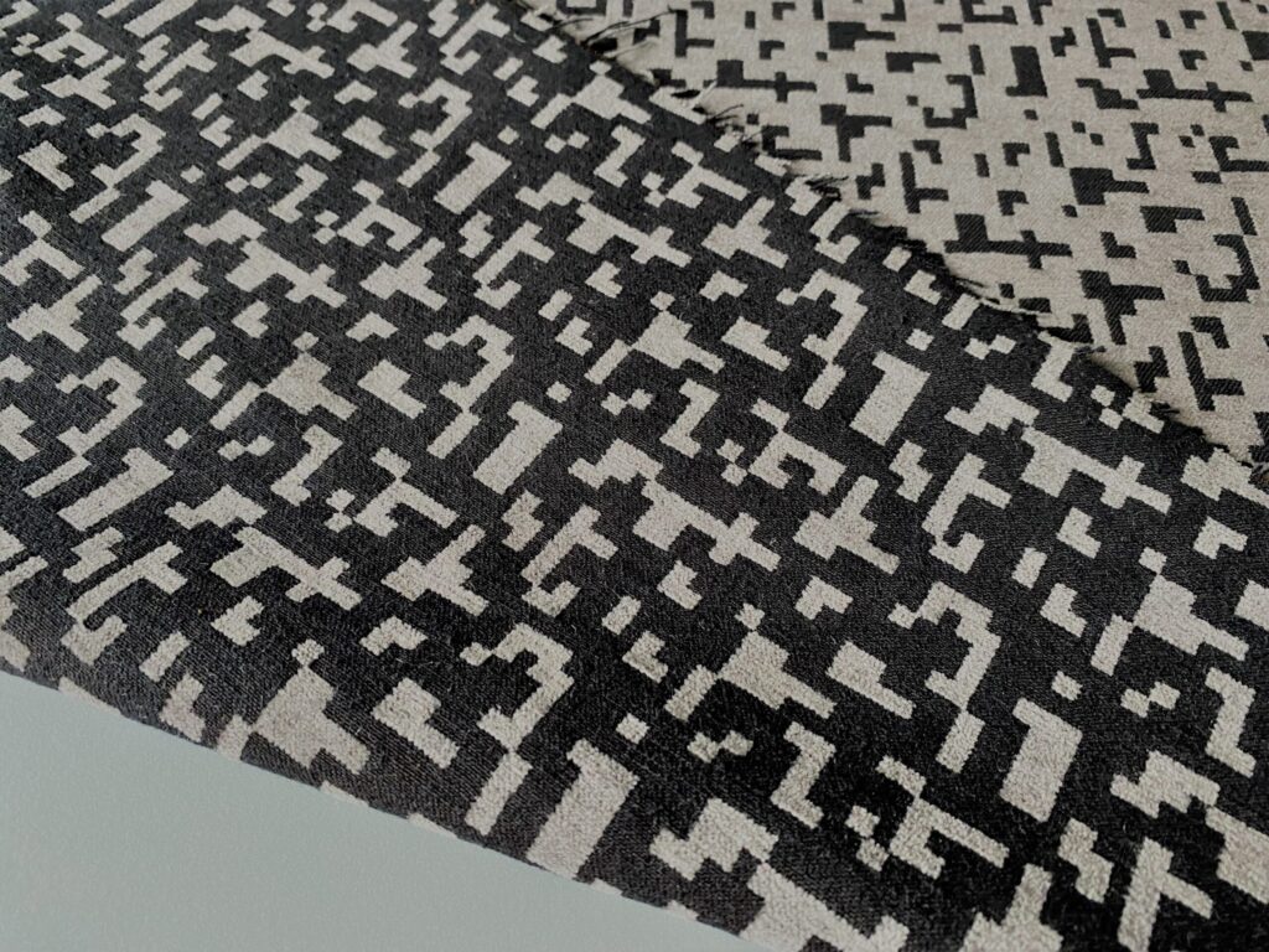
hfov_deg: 67.3
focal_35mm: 26
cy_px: 476
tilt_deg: -60.9
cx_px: 634
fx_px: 953
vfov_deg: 53.1
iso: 500
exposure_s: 1/50
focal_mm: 4.25
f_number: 1.8
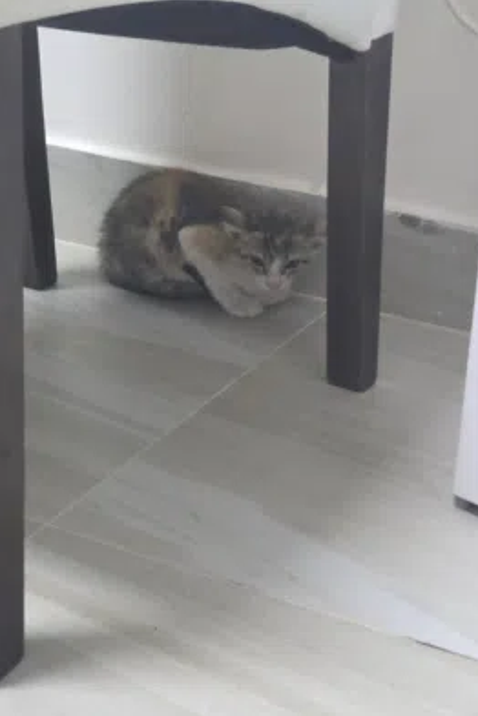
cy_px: 363
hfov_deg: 18.7
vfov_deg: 27.7
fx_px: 1454
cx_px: 266
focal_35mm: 73
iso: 640
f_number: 2.4
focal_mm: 7.9
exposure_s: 1/33.3
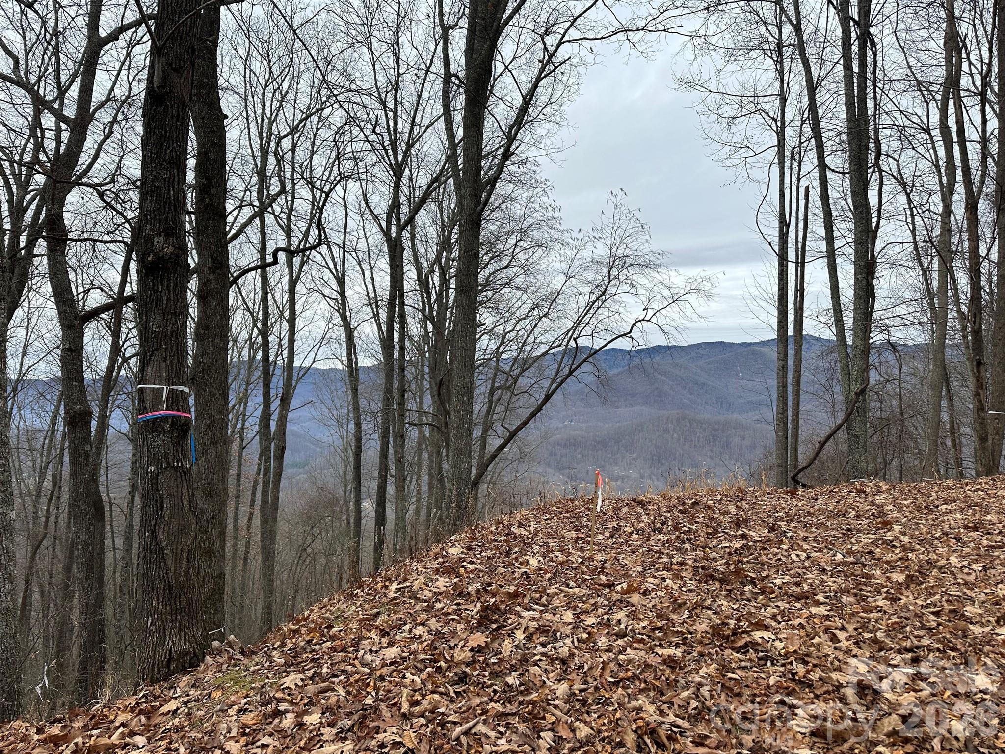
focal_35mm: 24
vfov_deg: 56.8
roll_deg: -1.3
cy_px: 377
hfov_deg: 71.6
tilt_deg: +2.5
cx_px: 502
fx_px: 697
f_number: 1.78
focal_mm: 6.86
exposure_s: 1/1880
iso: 80
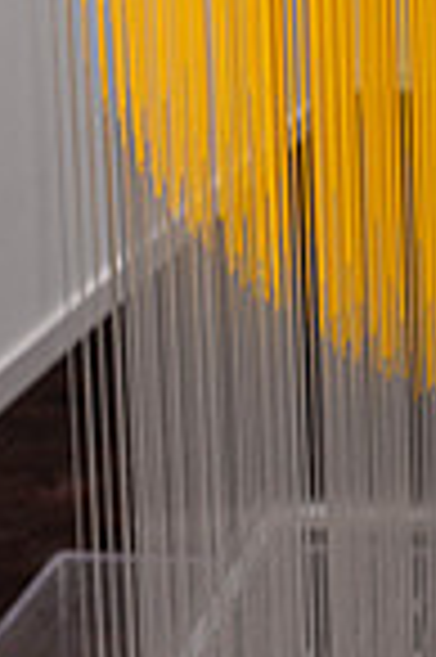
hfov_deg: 16.9
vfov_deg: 24.5
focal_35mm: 74
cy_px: -153
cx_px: 620
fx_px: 1347
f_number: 3.2
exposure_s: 1/80
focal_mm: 8.8
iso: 400
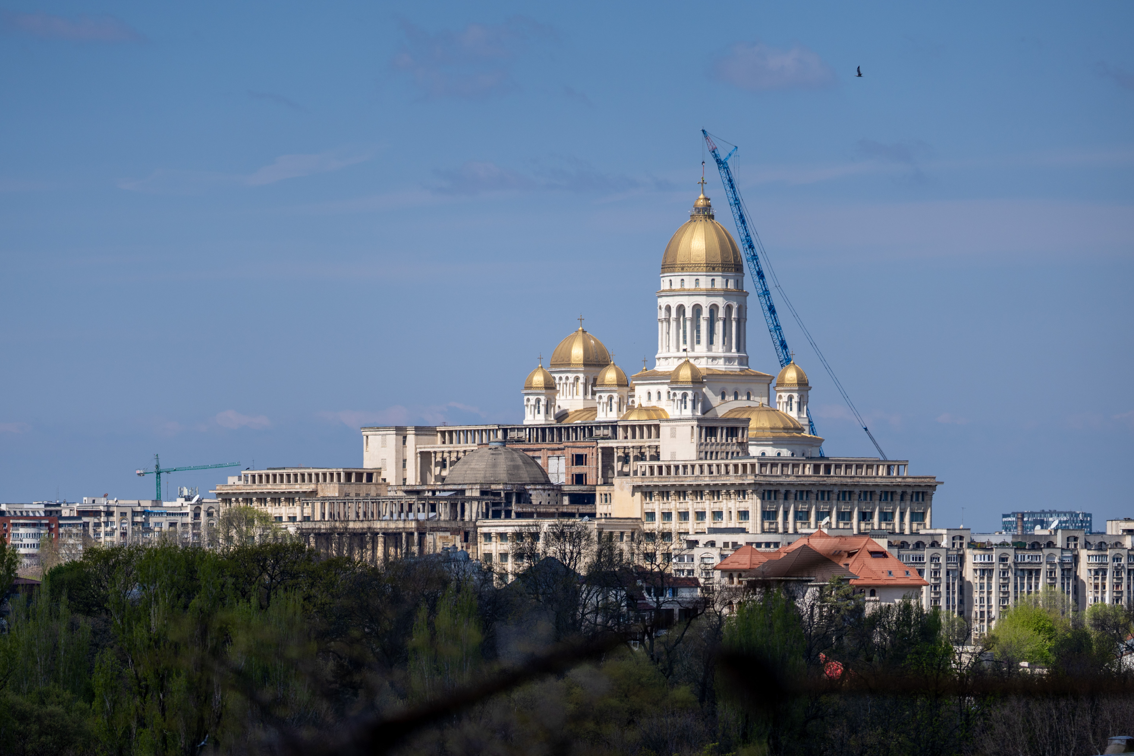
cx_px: 567
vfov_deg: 6.8
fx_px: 6362
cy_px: 378
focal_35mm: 202
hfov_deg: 10.2
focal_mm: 135
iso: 50
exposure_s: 1/8000
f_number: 1.8
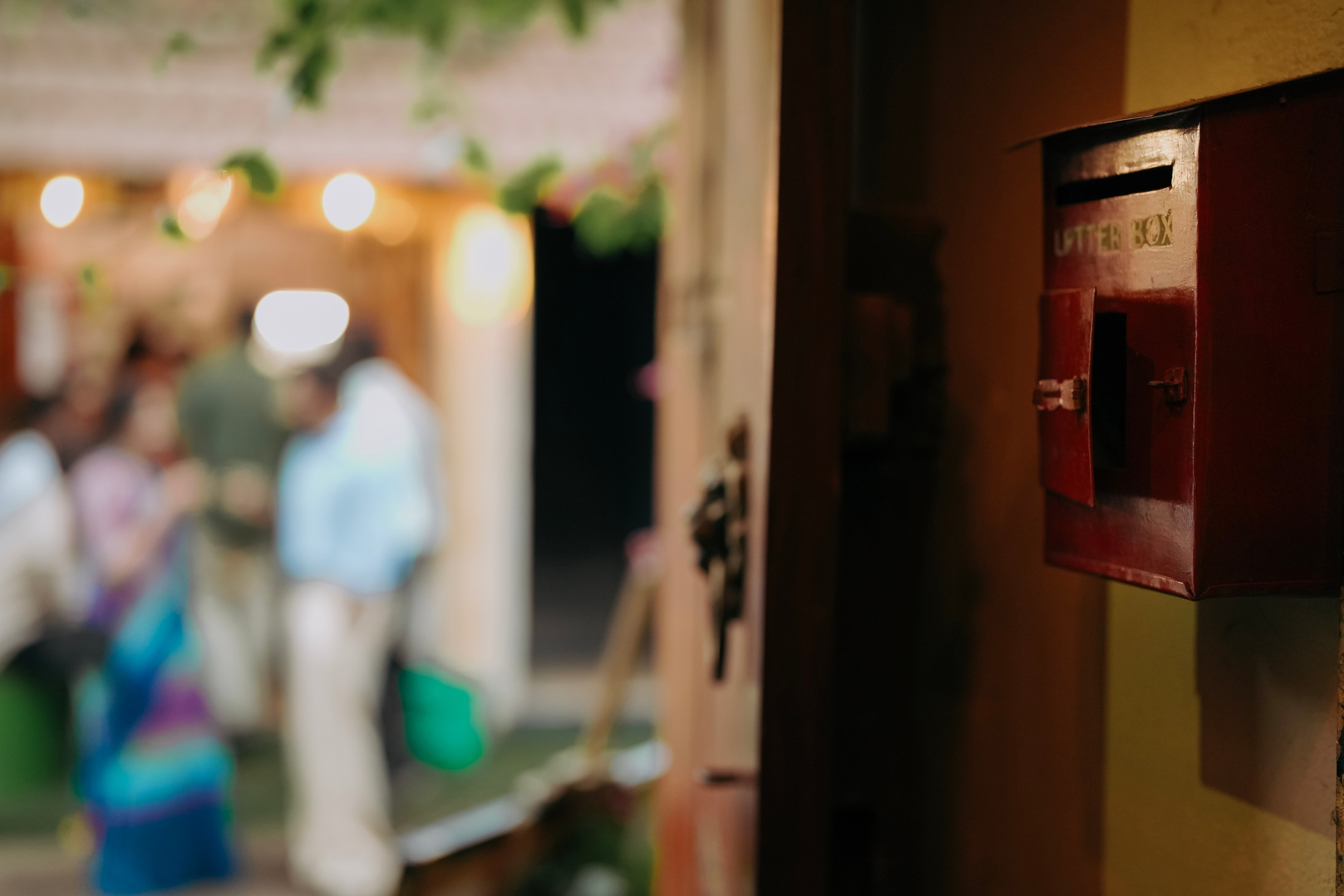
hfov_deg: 37.5
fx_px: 1979
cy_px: 454
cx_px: 682
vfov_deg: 25.5
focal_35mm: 53
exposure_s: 1/250
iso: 1600
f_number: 1.8
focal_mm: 50
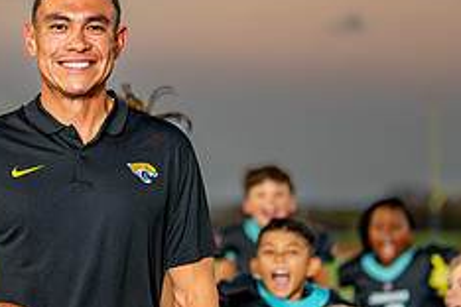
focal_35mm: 135
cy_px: 171
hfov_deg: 15.1
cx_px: 119
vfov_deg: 10.2
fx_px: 1729
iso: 160
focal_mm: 50
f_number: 1.2
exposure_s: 1/400
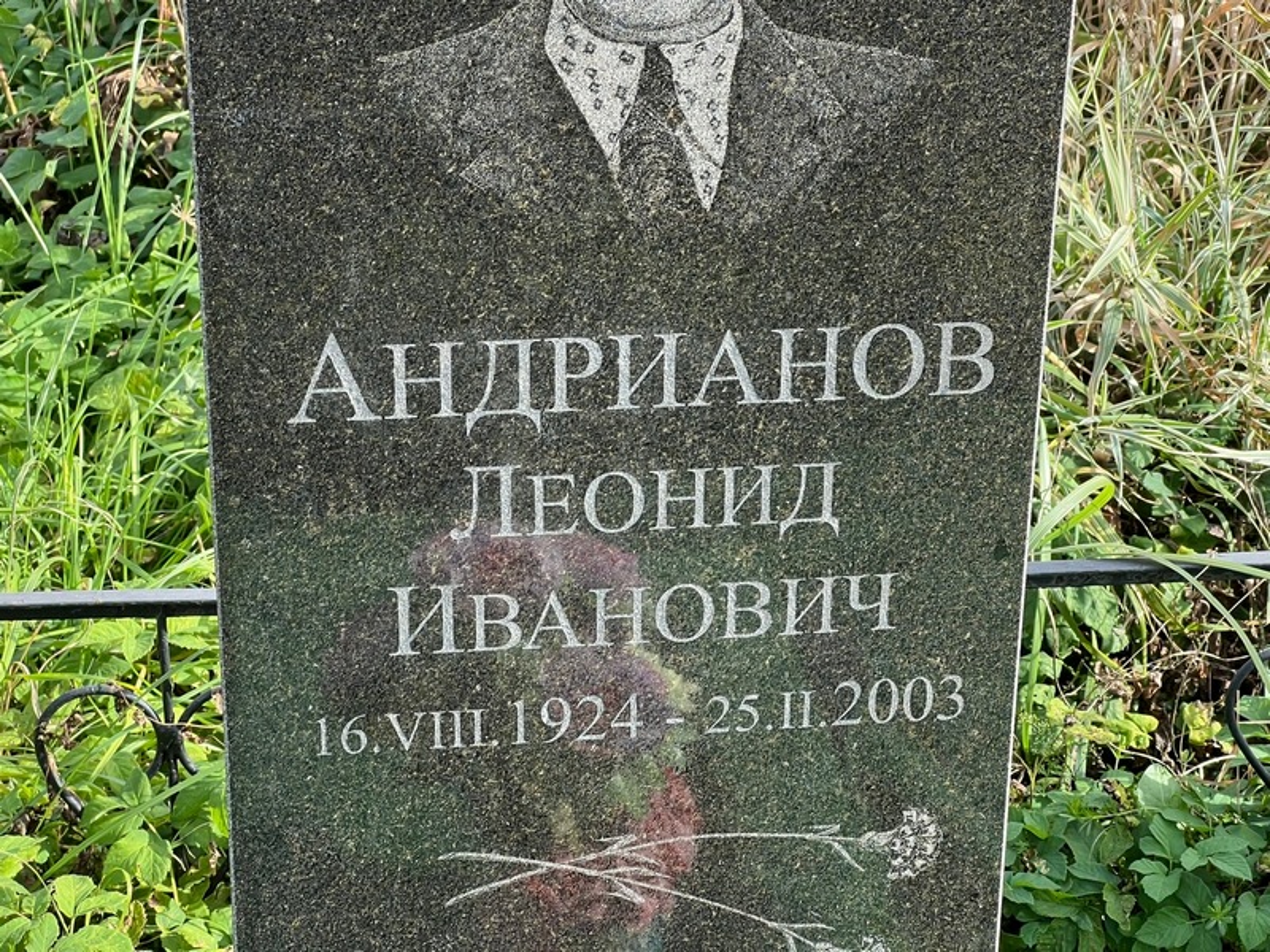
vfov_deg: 19.1
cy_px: 476
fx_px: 2825
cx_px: 635
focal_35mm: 77
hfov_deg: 25.3
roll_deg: +0.6
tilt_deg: -23.3
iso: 32
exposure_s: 1/139
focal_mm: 9
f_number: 2.8
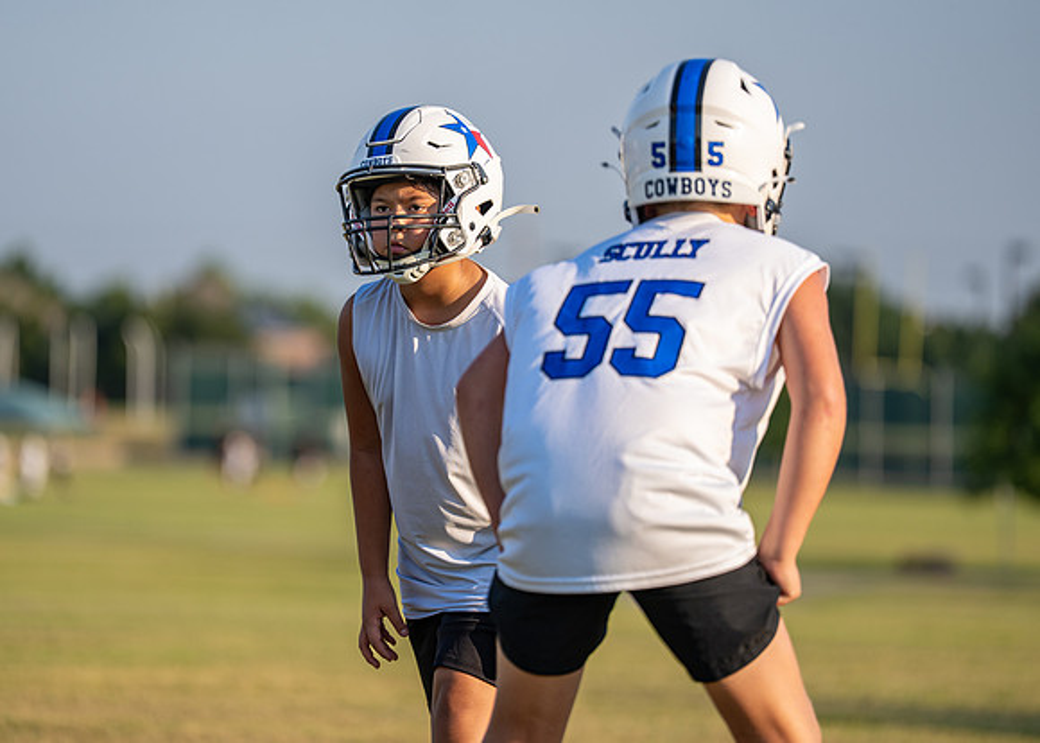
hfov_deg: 9.7
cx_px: 435
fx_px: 6157
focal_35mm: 209
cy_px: 344
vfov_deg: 6.9
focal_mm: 182
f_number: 2.8
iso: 200
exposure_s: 1/2000
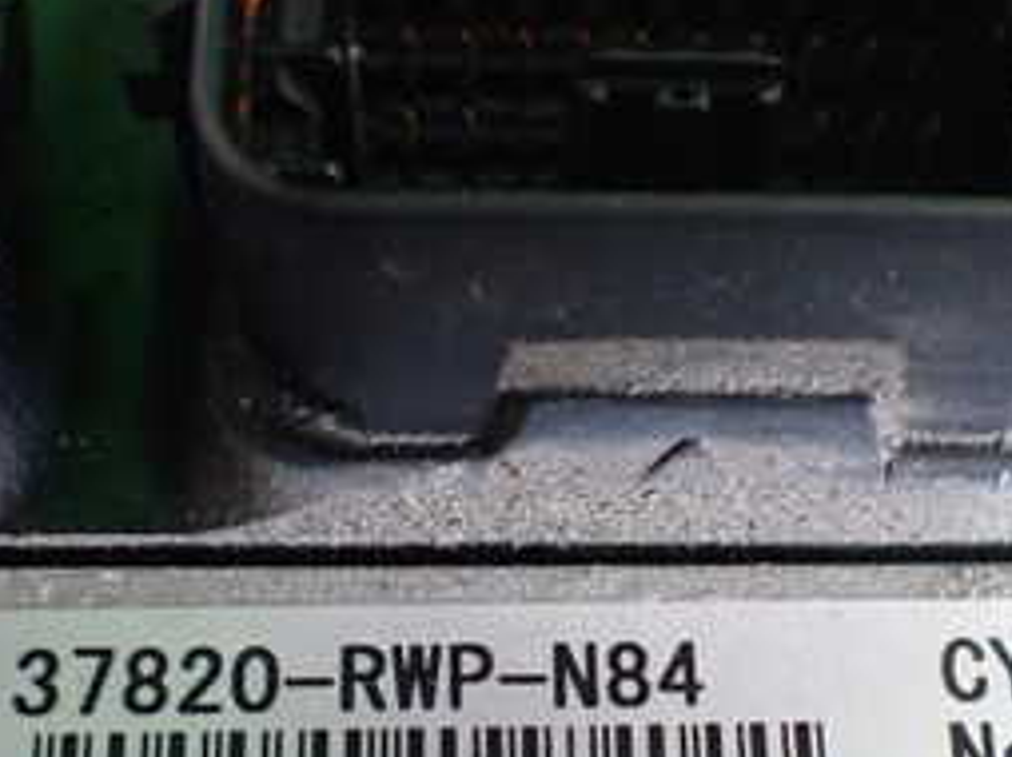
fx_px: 2074
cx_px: 701
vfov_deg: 20.3
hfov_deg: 27.2
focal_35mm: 71
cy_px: 657
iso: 800
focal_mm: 5.4
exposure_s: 1/100
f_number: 2.3
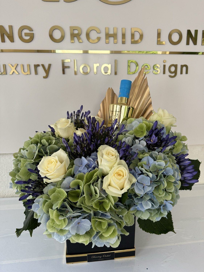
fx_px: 189
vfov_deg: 71.6
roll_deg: +1.5
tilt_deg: -15.2
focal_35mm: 24
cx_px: 102
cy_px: 136
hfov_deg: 56.8
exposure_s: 1/121
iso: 160
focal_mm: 6.76
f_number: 1.78
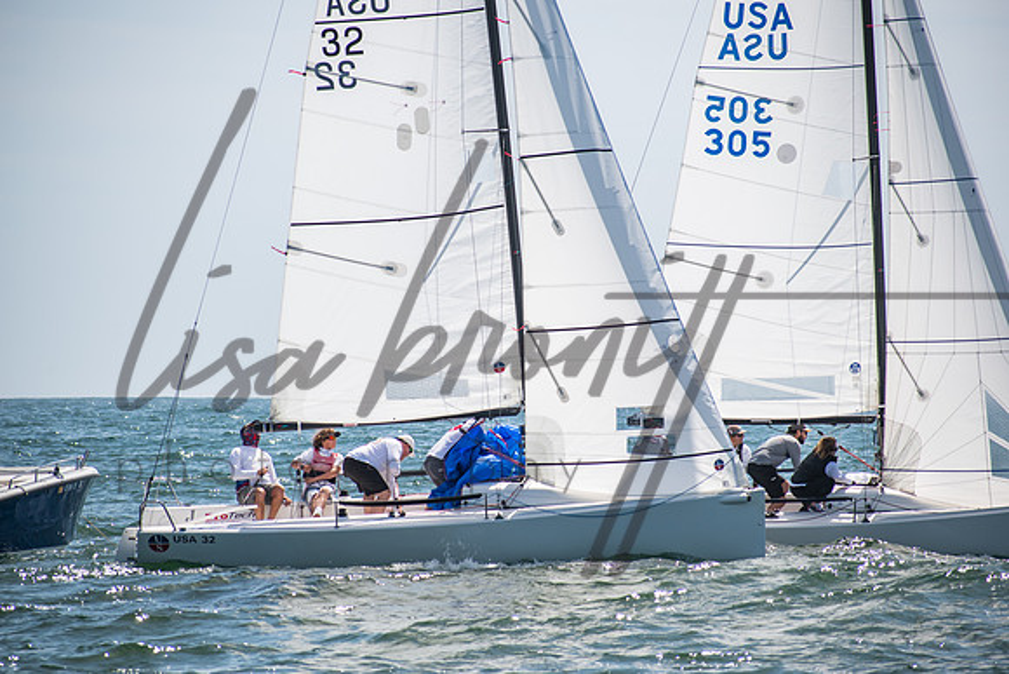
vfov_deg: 5.2
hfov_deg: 7.8
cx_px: 504
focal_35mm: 262
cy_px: 337
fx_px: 7359
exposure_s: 1/1000
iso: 200
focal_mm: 175
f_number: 6.3
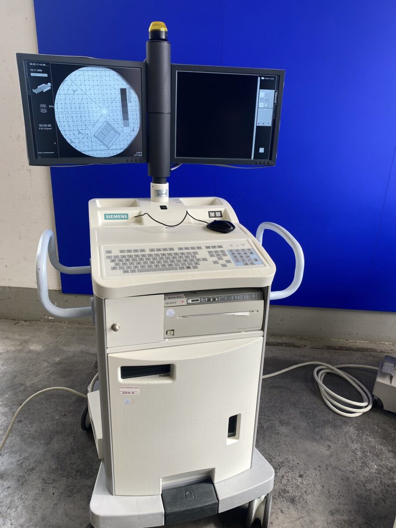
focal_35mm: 26
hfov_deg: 53.1
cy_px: 264
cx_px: 198
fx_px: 397
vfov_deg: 67.3
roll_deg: -1.3
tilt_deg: -19.8
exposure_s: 1/114
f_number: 1.8
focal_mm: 4.25
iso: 32
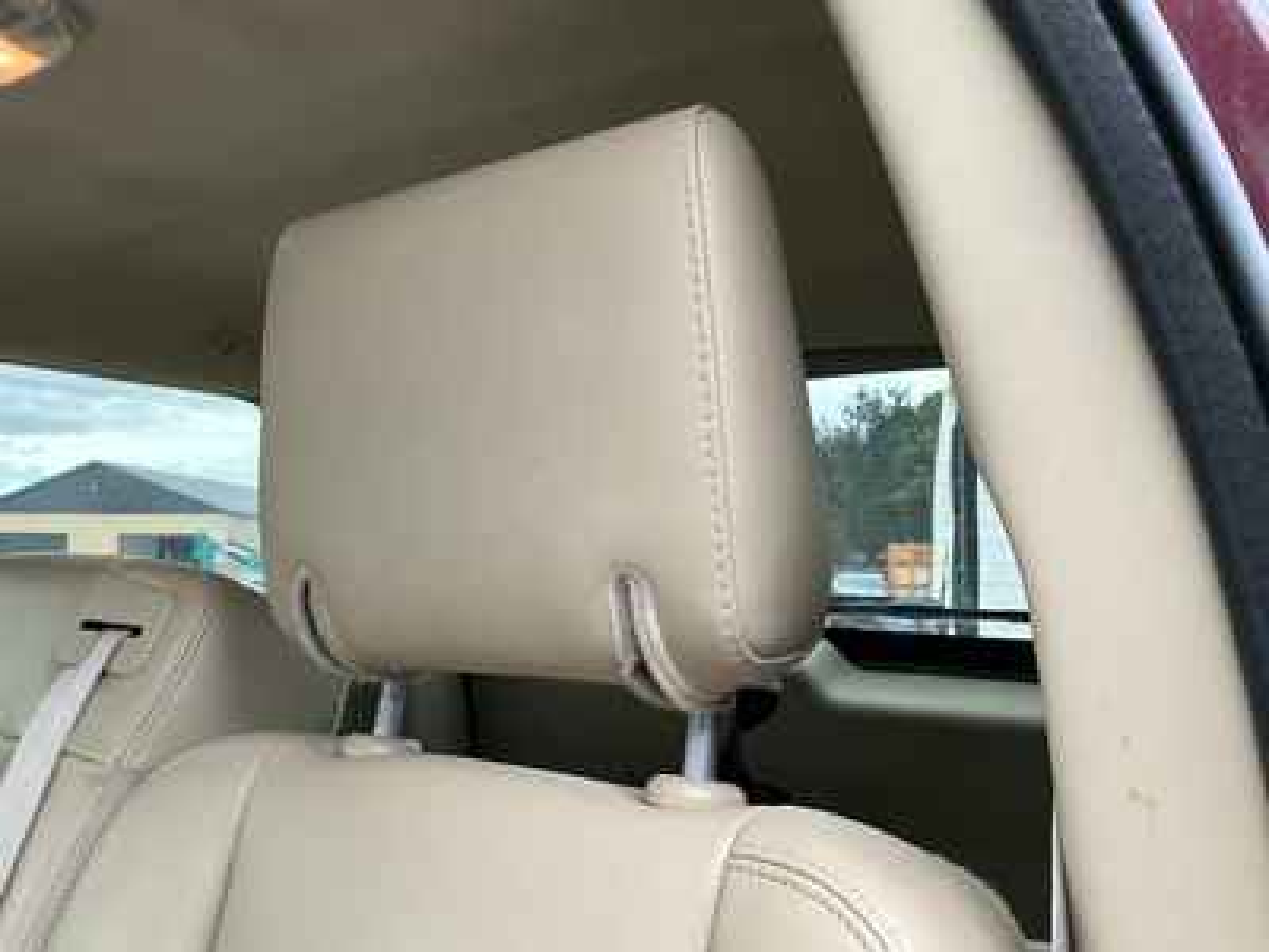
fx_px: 1026
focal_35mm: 28
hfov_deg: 63.4
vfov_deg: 49.7
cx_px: 634
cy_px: 476
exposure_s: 1/122
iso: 32
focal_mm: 3
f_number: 1.8
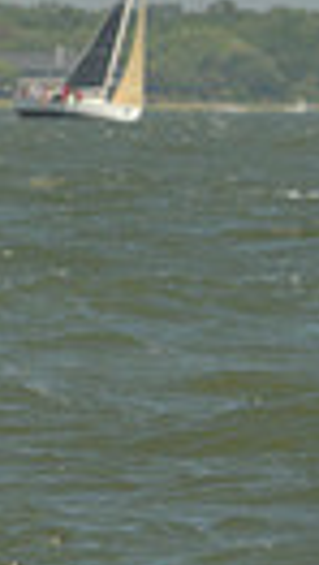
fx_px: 13895
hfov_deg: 1.3
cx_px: -927
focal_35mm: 927
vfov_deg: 2.3
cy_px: 153
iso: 280
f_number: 9
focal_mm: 200
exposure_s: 1/1250
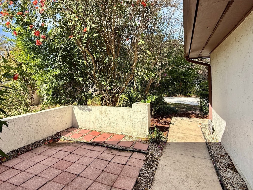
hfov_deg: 76.0
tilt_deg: +1.2
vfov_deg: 60.7
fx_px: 161
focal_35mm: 22
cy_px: 79
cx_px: 109
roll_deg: +0.1
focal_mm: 2.22
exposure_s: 1/1235
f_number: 2.2
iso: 64
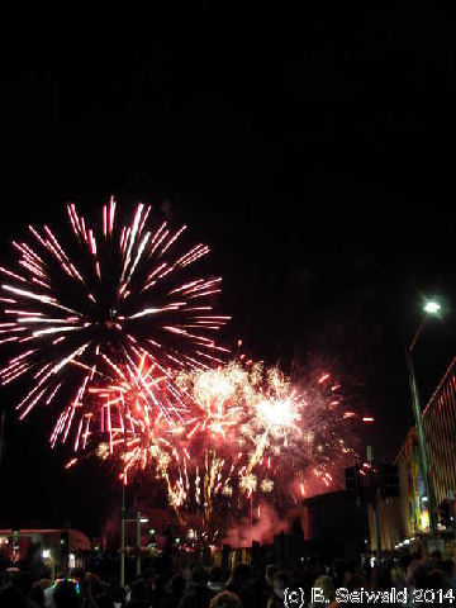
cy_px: 304
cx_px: 228
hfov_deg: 37.7
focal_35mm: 38
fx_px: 667
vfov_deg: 49.0
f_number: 2.9
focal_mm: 6.3
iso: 129
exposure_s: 1/4
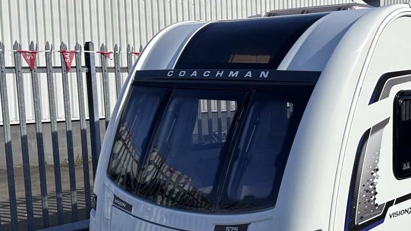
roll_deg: +0.5
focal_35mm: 56
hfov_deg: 36.0
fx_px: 610
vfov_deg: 21.4
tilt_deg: -7.6
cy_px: 135
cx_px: 327
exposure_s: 1/7042
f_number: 1.78
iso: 80
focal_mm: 6.86
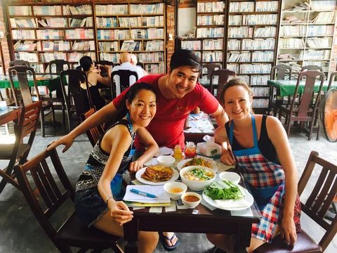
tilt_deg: -16.8
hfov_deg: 61.7
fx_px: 282
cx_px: 168
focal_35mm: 29
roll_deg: +0.7
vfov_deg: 48.2
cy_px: 126
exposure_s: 1/33
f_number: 2.2
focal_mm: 4.15
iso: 80
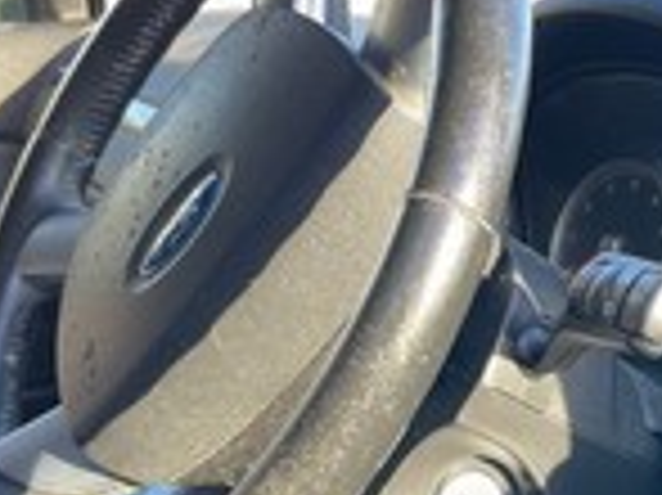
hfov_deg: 30.1
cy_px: 410
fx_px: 1185
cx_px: 576
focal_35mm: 62
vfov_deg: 23.2
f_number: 1.6
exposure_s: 1/121
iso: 64
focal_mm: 4.2
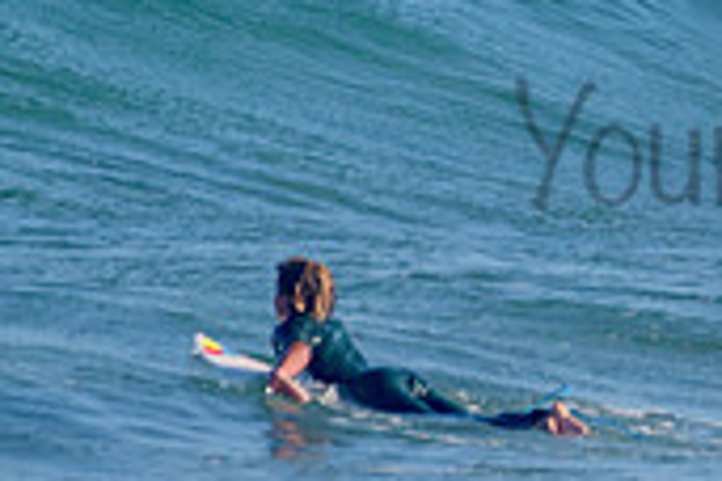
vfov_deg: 0.7
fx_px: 41712
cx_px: 1227
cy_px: -77
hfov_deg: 1.0
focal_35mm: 2080
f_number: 5.6
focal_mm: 500
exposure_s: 1/2000
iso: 180
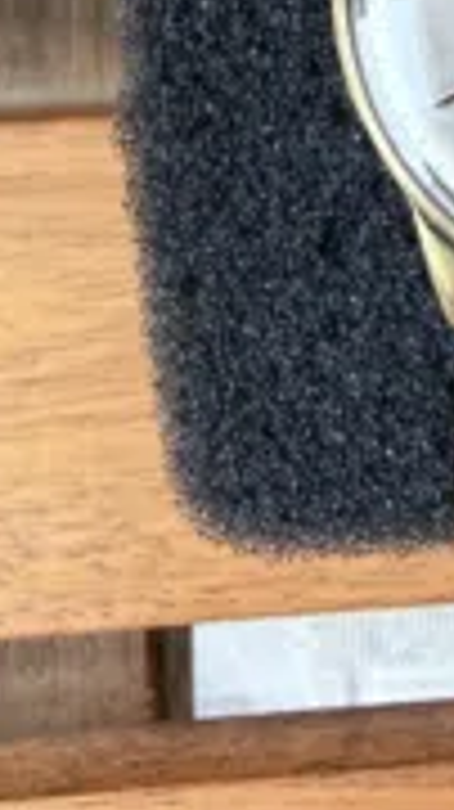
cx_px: 652
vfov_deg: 34.0
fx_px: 1244
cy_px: 72
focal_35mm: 58
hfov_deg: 18.6
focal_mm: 2.22
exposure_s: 1/99
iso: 160
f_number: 2.2
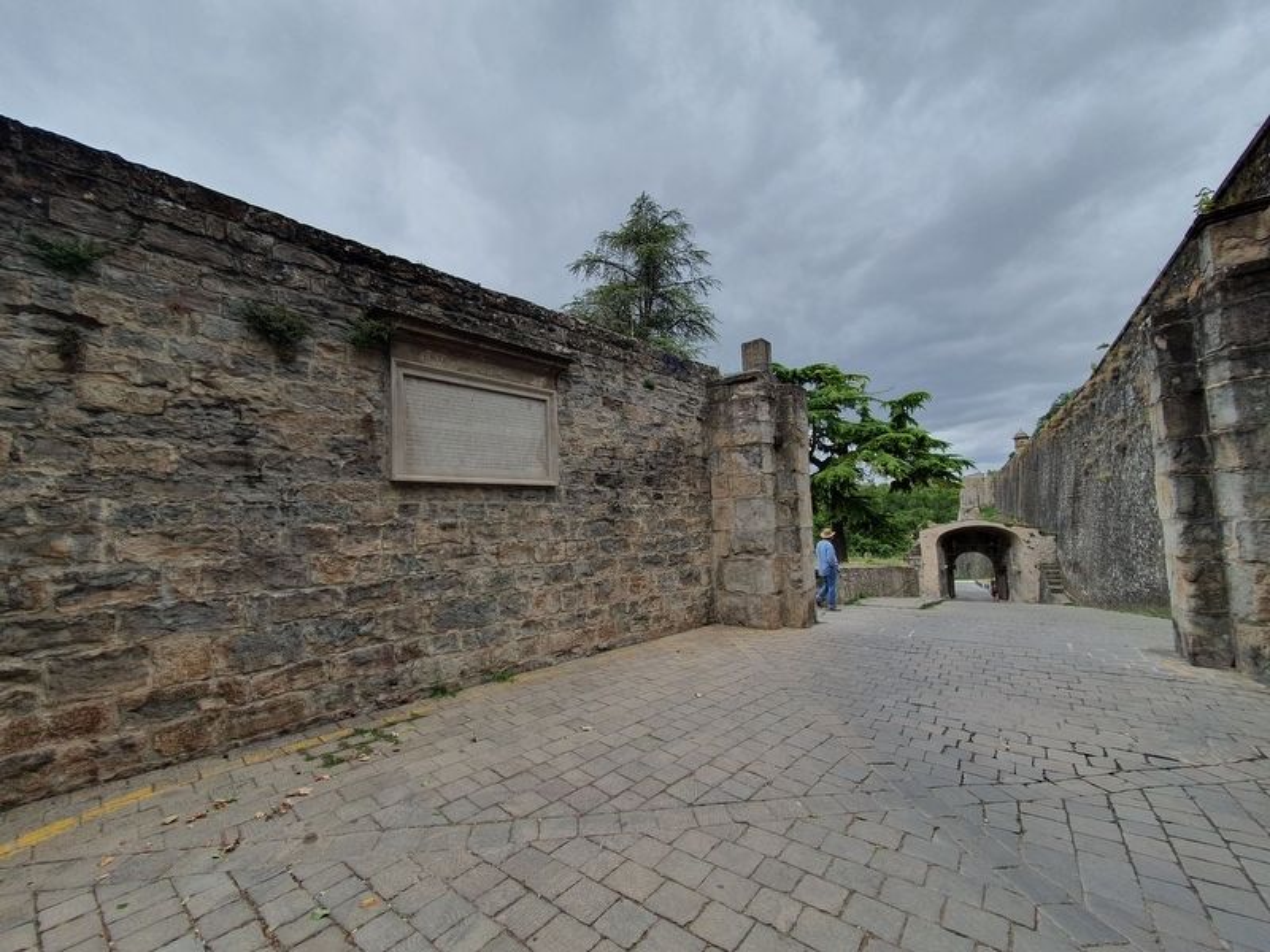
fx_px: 477
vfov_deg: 89.9
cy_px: 476
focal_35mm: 13
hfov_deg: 106.2
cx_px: 635
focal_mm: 1.8
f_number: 2.2
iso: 50
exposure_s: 1/626
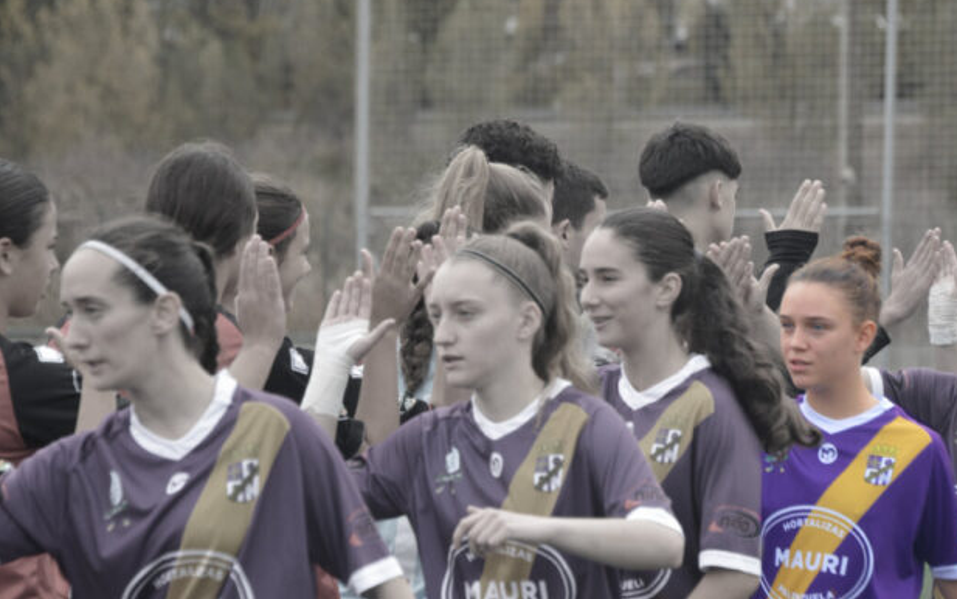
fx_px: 7687
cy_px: 375
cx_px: 569
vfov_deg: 4.5
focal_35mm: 295
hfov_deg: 7.1
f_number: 6
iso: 360
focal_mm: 155
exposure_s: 1/500
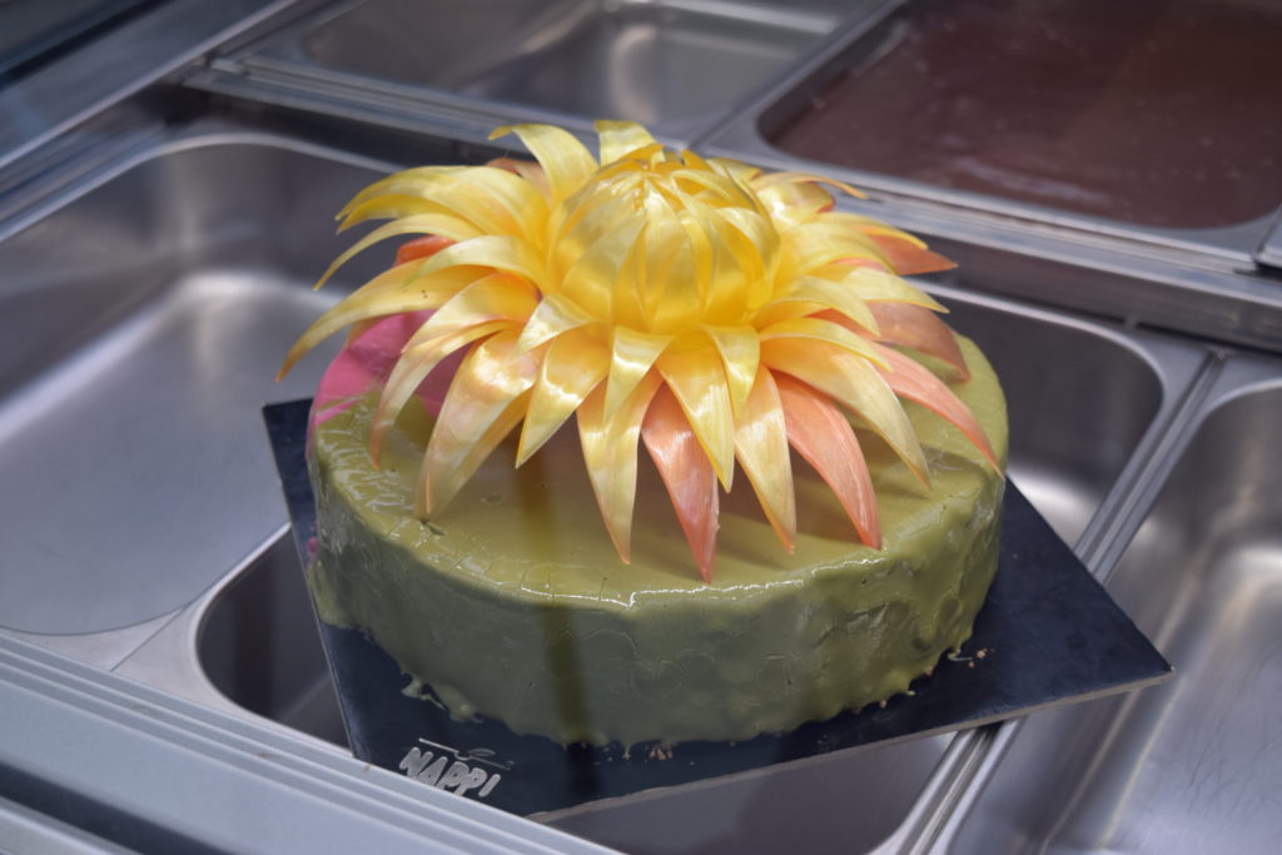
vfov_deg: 22.6
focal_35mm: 60
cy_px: 428
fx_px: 2137
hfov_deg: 33.4
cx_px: 641
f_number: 4.8
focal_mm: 40
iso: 400
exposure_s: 1/125
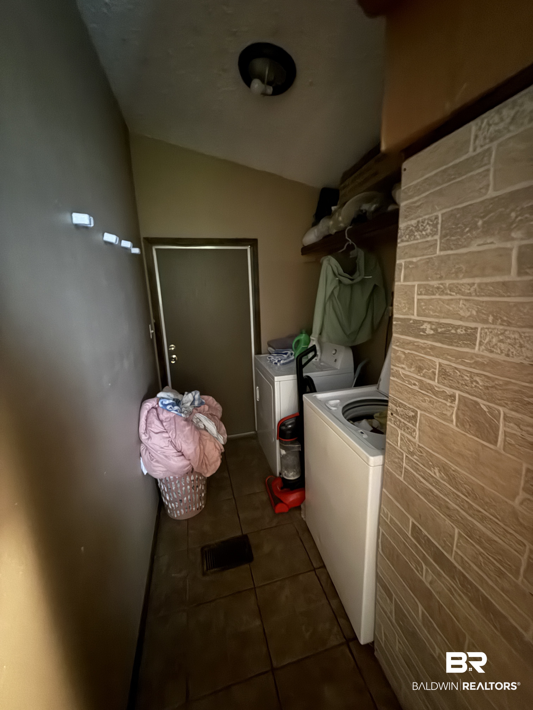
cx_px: 266
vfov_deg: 102.1
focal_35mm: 14
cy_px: 355
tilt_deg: -11.4
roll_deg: +1.8
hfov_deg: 85.7
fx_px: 287
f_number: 2.2
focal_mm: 2.22
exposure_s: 1/4
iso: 2000
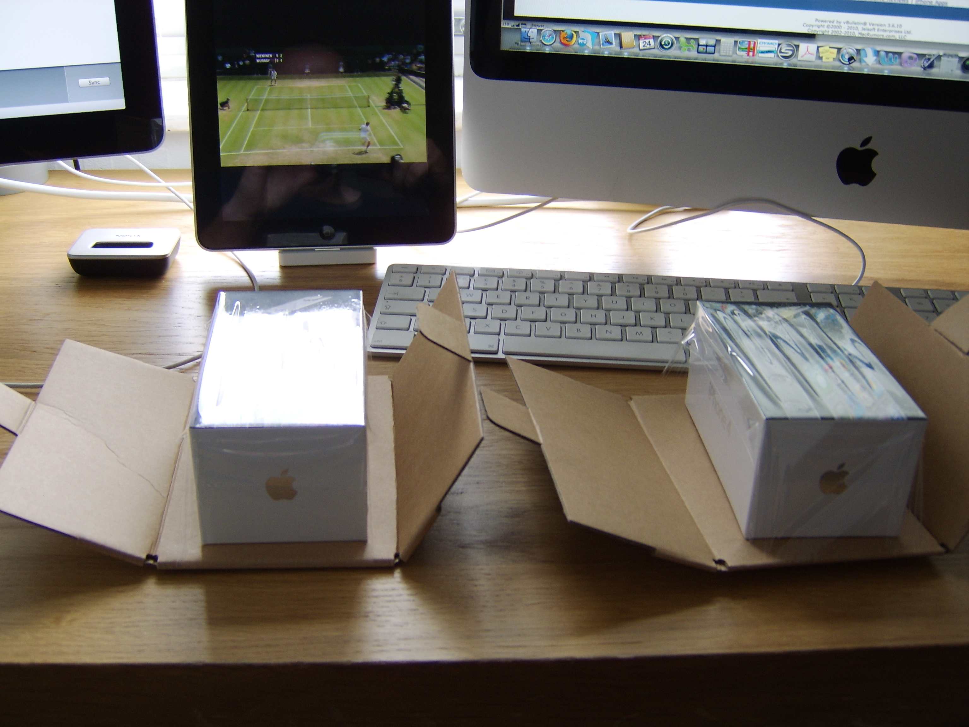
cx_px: 484
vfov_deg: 45.4
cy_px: 364
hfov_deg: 58.4
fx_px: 868
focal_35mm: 31
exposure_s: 1/32
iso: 71
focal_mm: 8.13
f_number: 2.7
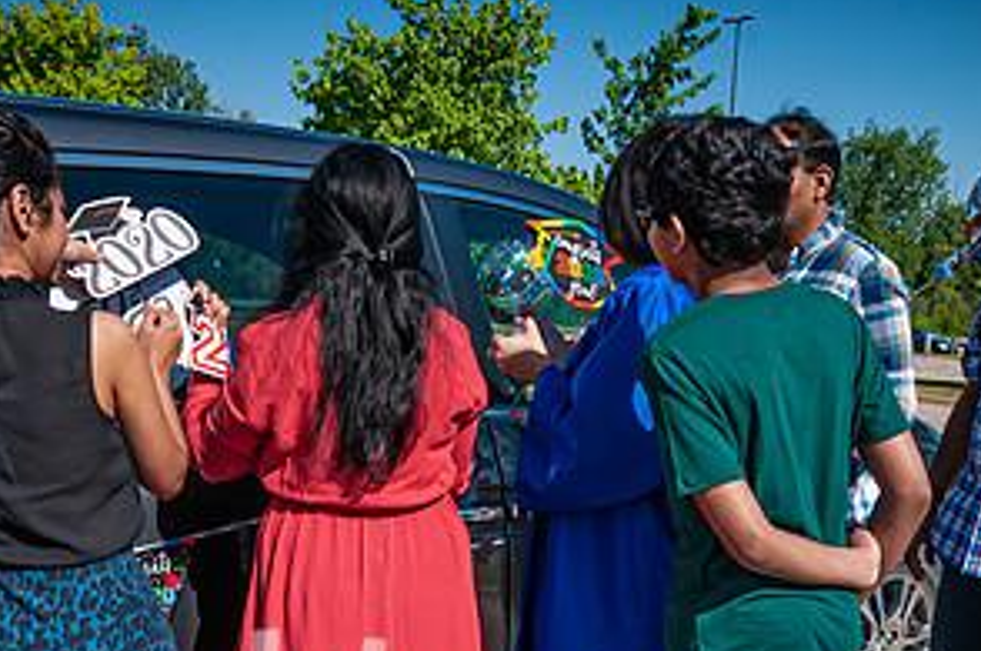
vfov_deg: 24.4
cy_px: 566
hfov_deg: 36.9
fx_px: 1469
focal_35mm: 54
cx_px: 432
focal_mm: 17
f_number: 10
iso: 200
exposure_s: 1/400
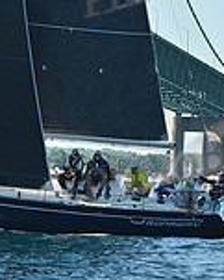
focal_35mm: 440
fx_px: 3643
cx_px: -14
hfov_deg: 3.5
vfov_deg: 4.4
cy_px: -100
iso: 320
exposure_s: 1/1000
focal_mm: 122
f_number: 8
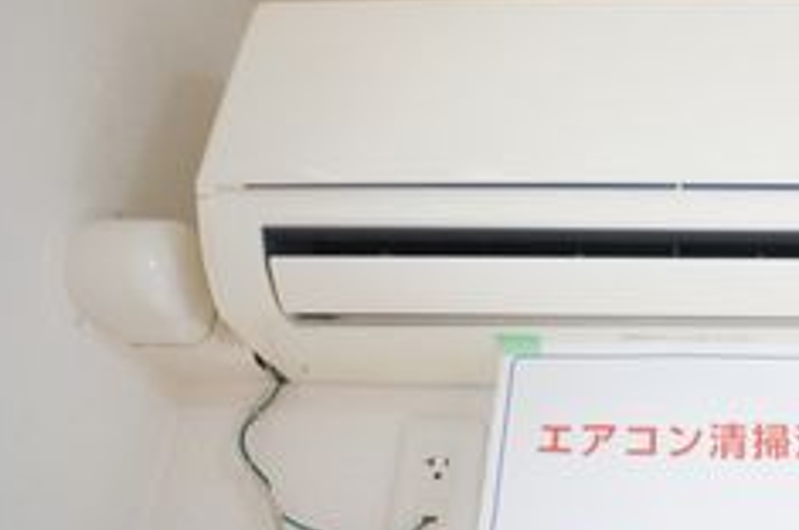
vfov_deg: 26.4
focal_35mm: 51
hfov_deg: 36.8
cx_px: 700
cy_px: 255
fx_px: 1130
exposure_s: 1/30
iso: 200
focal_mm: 16
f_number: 3.2
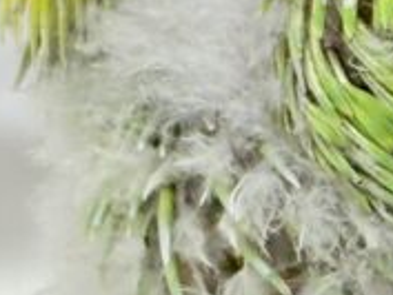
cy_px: -55
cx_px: 617
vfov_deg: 4.2
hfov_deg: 5.5
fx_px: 4010
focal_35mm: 353
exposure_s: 1/100
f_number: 1.6
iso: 64
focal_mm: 5.96
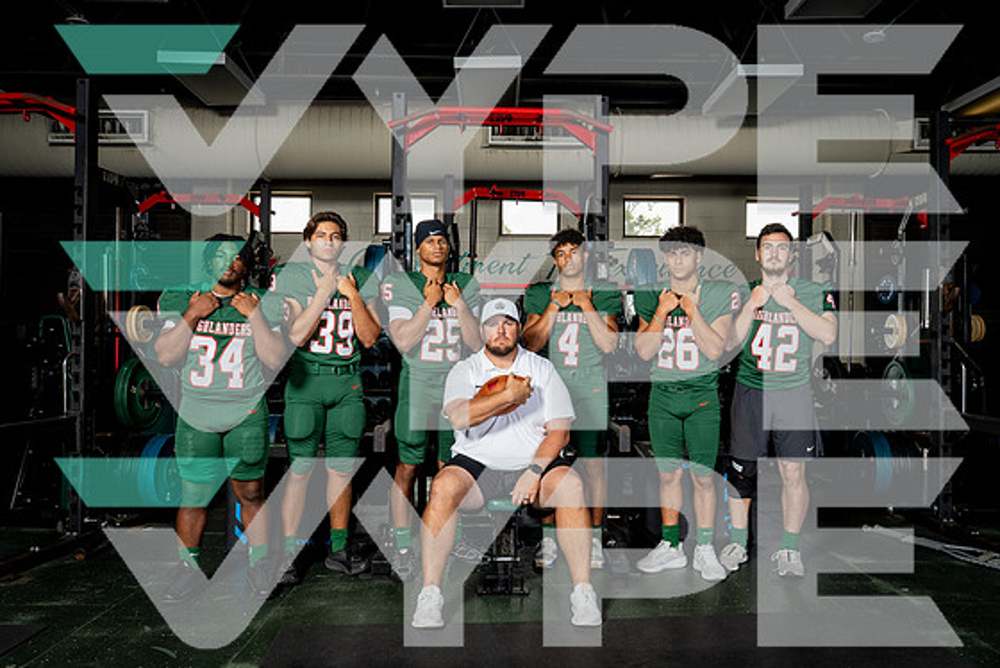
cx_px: 514
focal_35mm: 29
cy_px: 337
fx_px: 806
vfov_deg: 45.0
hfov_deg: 63.6
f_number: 8
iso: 640
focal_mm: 28
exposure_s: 1/250
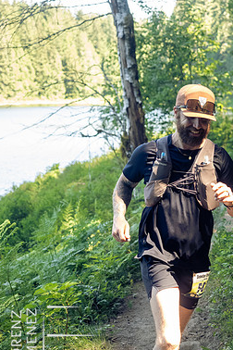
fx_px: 864
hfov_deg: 15.3
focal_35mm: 89
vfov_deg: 22.9
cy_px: 197
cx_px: 152
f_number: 2.8
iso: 2500
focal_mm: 36
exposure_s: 1/1000
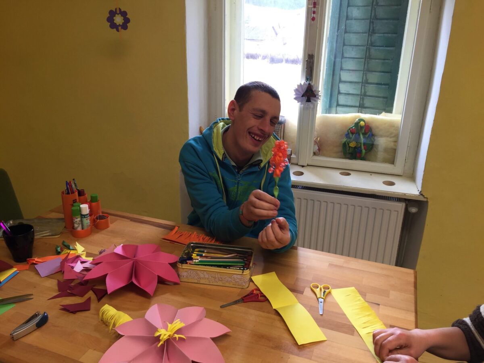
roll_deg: -1.3
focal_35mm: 29
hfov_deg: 61.7
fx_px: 405
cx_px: 242
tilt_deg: -20.4
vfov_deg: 48.2
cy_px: 182
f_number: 2.2
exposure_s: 1/50
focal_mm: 4.15
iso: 32
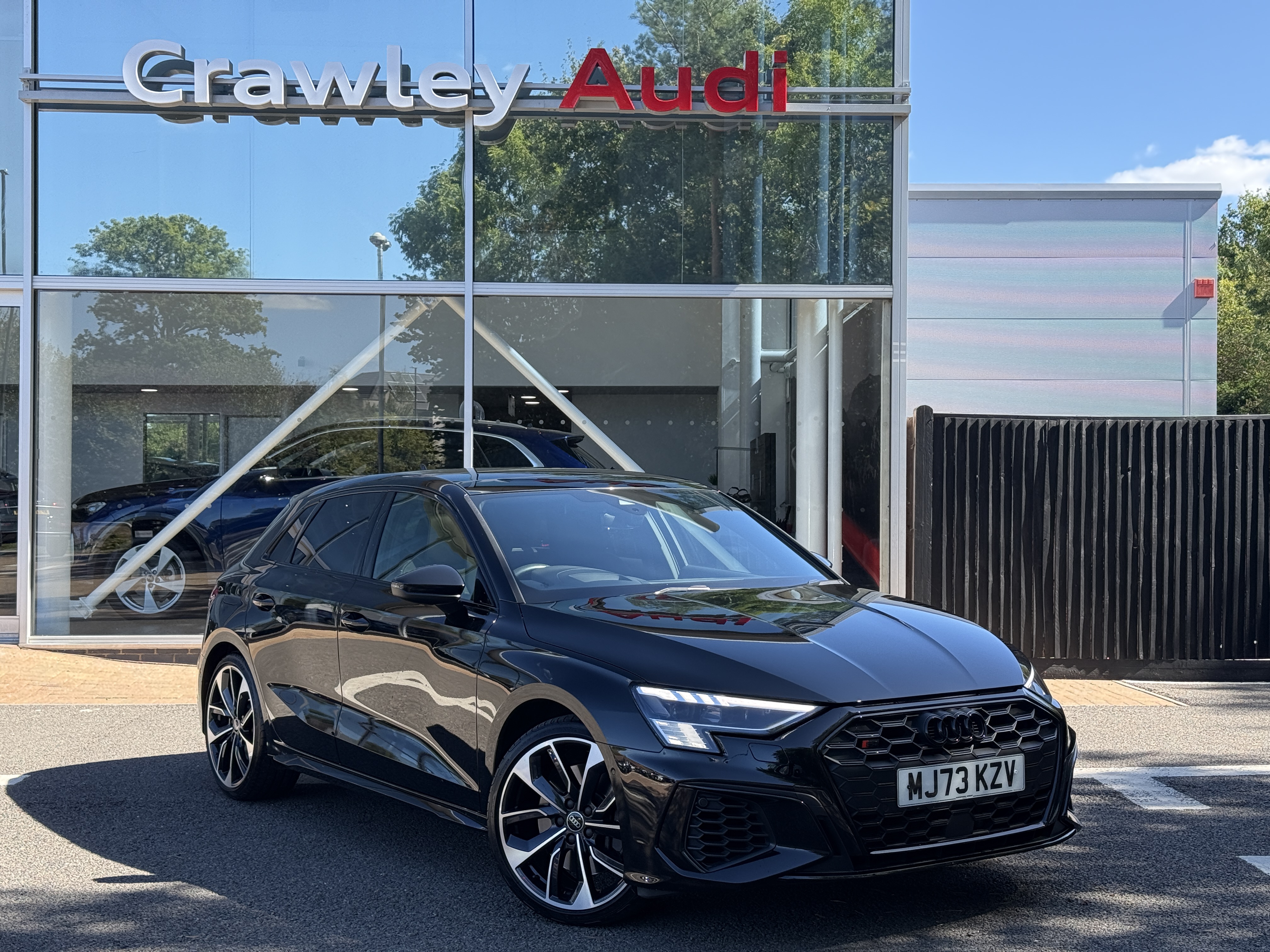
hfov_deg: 39.7
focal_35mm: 48
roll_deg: +0.0
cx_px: 635
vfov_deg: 30.3
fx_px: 1761
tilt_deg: +3.2
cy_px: 476
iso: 64
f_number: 1.78
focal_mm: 6.76
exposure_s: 1/855
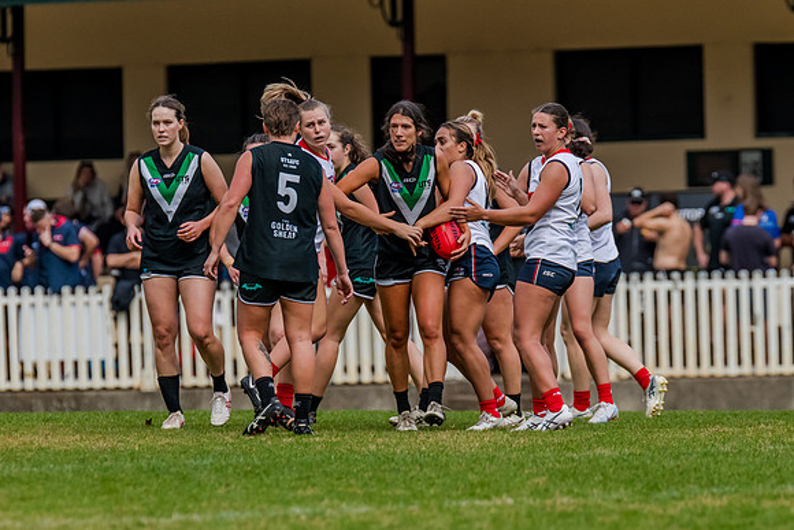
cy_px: 245
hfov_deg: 3.6
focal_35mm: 580
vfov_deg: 2.4
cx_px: 408
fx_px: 12787
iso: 800
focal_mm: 380
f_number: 5.6
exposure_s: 1/1600
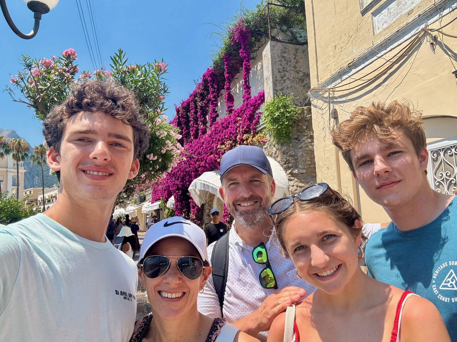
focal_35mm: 23
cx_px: 228
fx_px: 304
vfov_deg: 58.9
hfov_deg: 73.9
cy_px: 171
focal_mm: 2.69
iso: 25
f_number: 1.9
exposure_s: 1/659
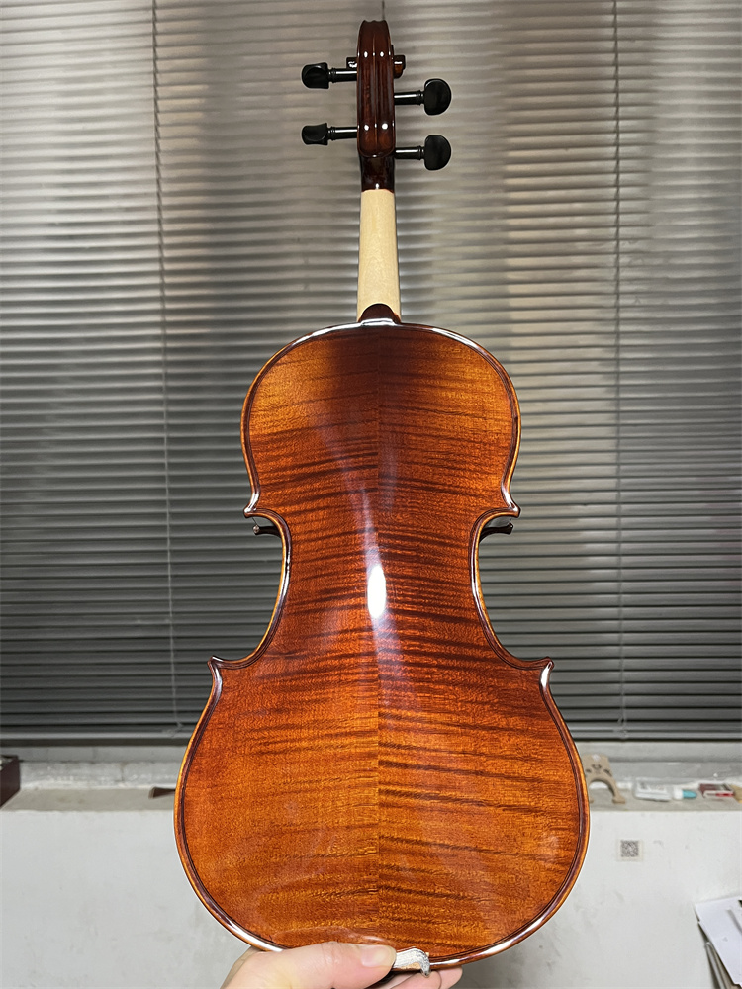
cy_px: 494
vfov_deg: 67.3
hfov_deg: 53.1
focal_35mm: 26
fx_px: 743
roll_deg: +1.3
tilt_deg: -2.5
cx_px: 371
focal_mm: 5.1
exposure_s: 1/60
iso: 320
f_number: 1.6
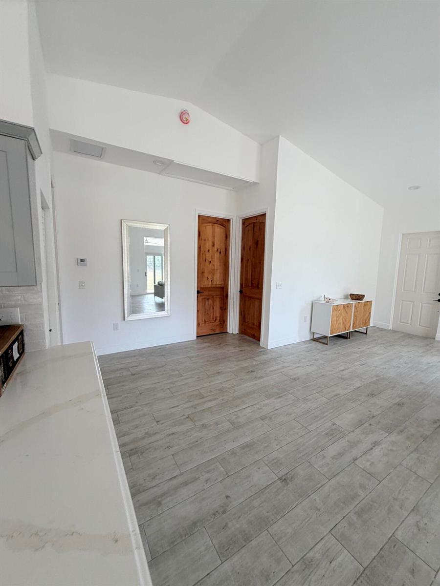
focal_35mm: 14
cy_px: 293
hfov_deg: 85.7
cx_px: 220
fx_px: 237
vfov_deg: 102.1
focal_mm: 2.22
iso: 100
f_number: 2.2
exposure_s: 1/121
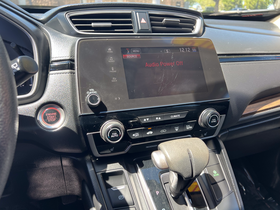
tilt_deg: -24.3
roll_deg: -1.9
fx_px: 210
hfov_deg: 67.3
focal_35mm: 26
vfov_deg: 53.1
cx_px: 140
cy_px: 105
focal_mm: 5.7
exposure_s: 1/141
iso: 32
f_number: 1.5
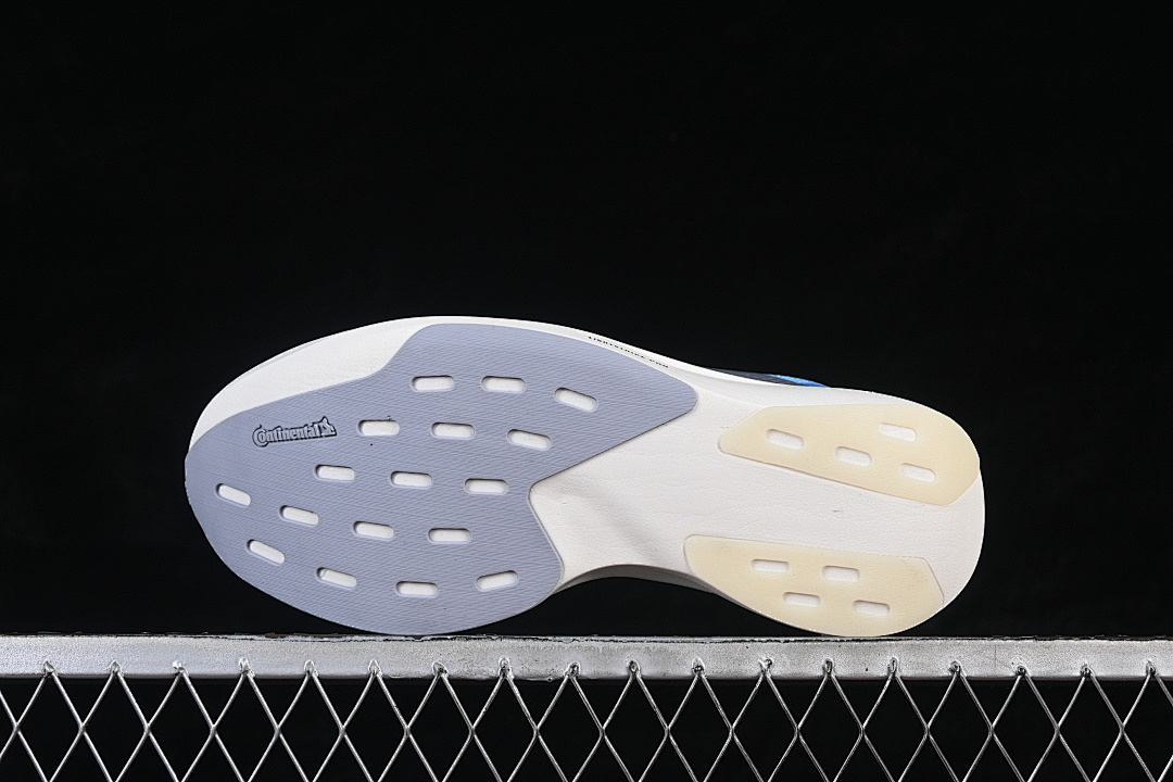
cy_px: 391
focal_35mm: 75
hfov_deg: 27.0
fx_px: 2444
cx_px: 586
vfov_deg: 18.2
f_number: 8
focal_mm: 50
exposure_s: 1/80
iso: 160
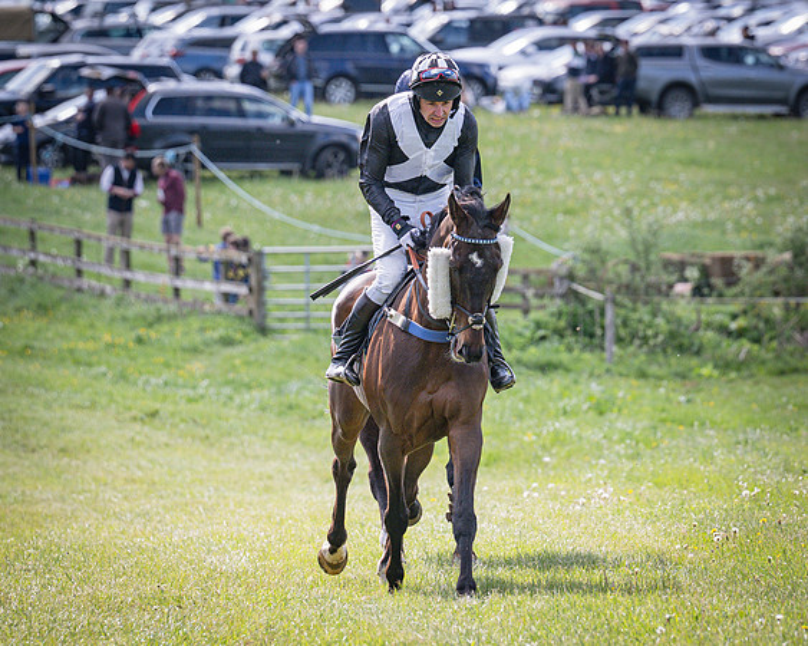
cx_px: 404
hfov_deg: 5.5
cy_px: 290
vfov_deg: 4.4
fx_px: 8425
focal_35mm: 352
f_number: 4
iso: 400
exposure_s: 1/2000
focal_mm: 170
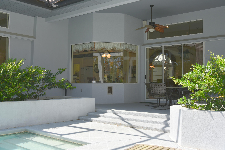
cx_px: 112
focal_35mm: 38
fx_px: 237
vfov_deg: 35.1
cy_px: 75
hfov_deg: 50.7
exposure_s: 1/160
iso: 100
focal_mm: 38
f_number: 6.3
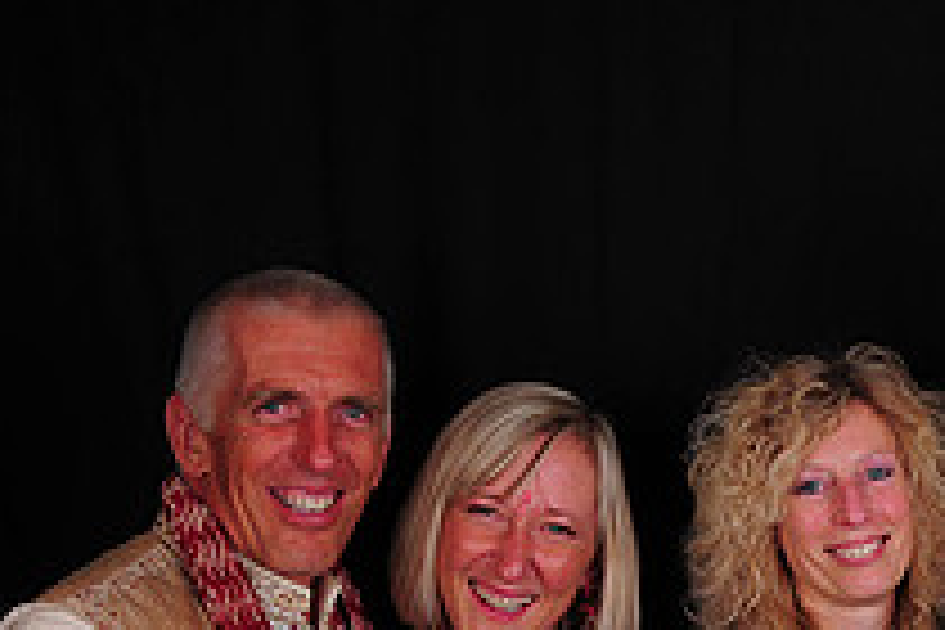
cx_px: 1071
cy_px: 740
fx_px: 2389
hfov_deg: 21.1
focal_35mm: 91
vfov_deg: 14.6
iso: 200
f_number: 8
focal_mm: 22
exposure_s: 1/125
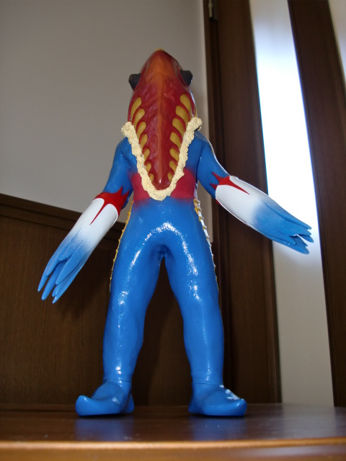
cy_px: 230
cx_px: 173
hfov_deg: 39.7
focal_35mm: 36
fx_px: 480
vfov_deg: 51.4
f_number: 2.8
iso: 125
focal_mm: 6.3
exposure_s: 1/30
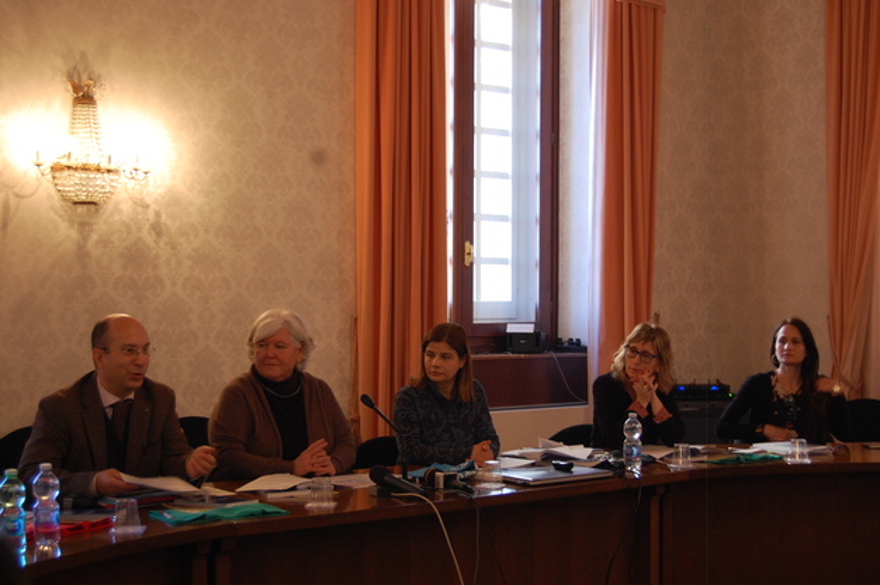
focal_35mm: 52
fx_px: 1282
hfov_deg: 37.9
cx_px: 440
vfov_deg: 25.7
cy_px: 292
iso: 560
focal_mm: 35
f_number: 4.8
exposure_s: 1/30
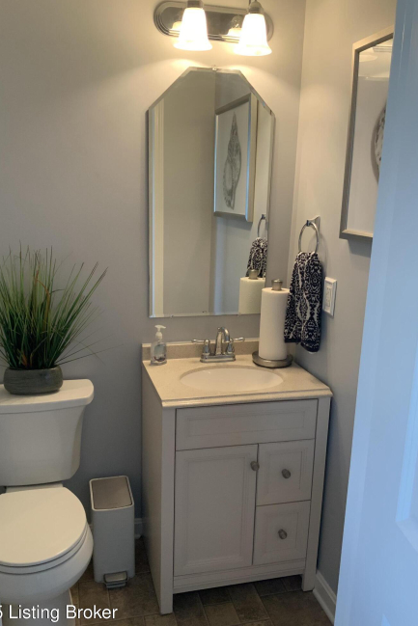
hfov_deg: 42.3
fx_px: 540
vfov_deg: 60.3
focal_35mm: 31
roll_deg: +0.0
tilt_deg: -14.8
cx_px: 189
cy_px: 320
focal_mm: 3
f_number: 1.8
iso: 80
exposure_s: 1/60
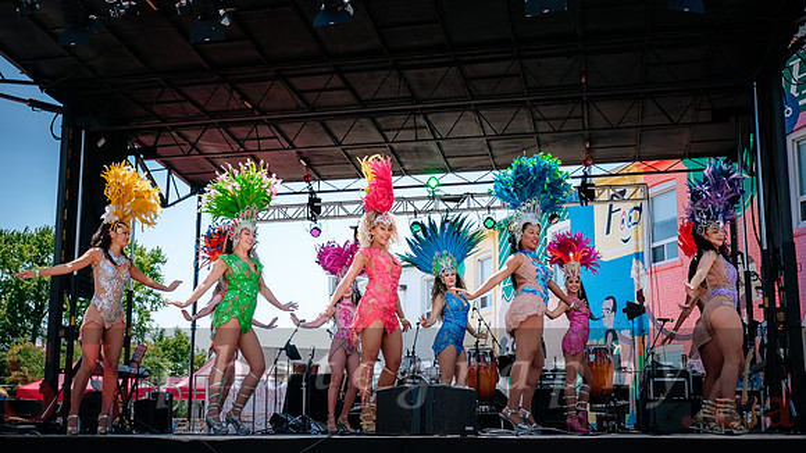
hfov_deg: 46.4
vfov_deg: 27.1
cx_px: 396
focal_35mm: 44
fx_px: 940
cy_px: 261
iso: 200
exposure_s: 1/2000
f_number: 2.8
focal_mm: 27.4
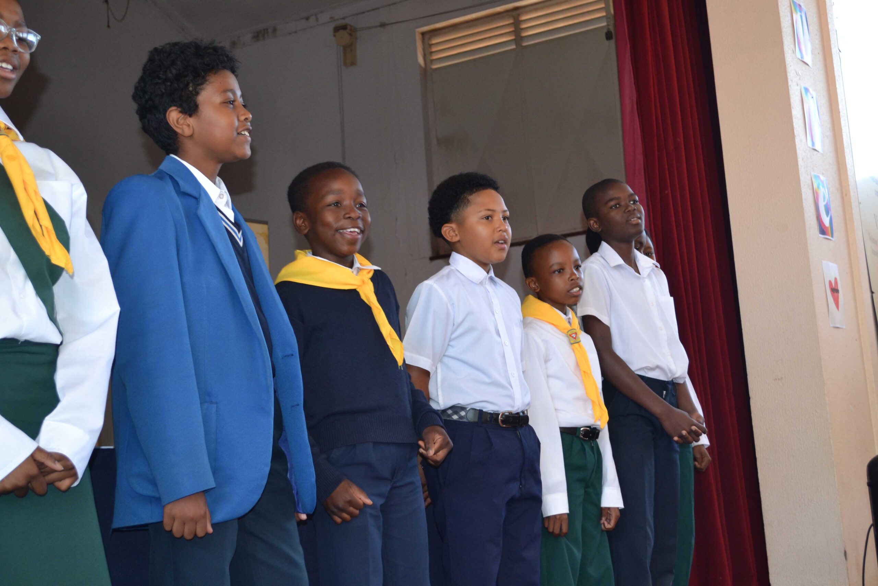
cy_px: 293
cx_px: 439
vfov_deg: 25.8
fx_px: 1280
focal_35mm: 52
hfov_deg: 37.8
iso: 640
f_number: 5
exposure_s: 1/60
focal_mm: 35
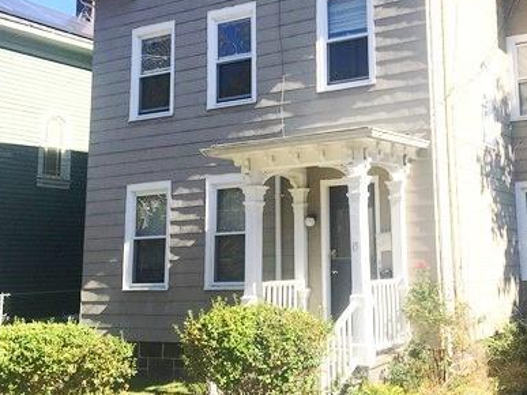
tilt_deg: +10.0
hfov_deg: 39.0
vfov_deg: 30.1
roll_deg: +0.1
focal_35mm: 48
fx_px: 731
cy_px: 138
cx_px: 372
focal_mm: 4.15
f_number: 2.2
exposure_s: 1/1131
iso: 25
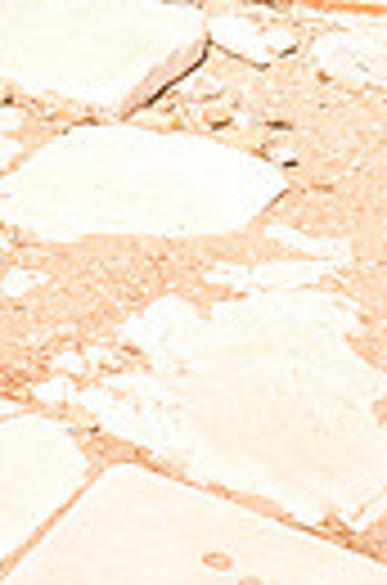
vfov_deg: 21.0
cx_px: 47
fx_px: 1345
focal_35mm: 83
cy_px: -279
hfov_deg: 16.2
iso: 100
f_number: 8
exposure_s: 1/200
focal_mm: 24
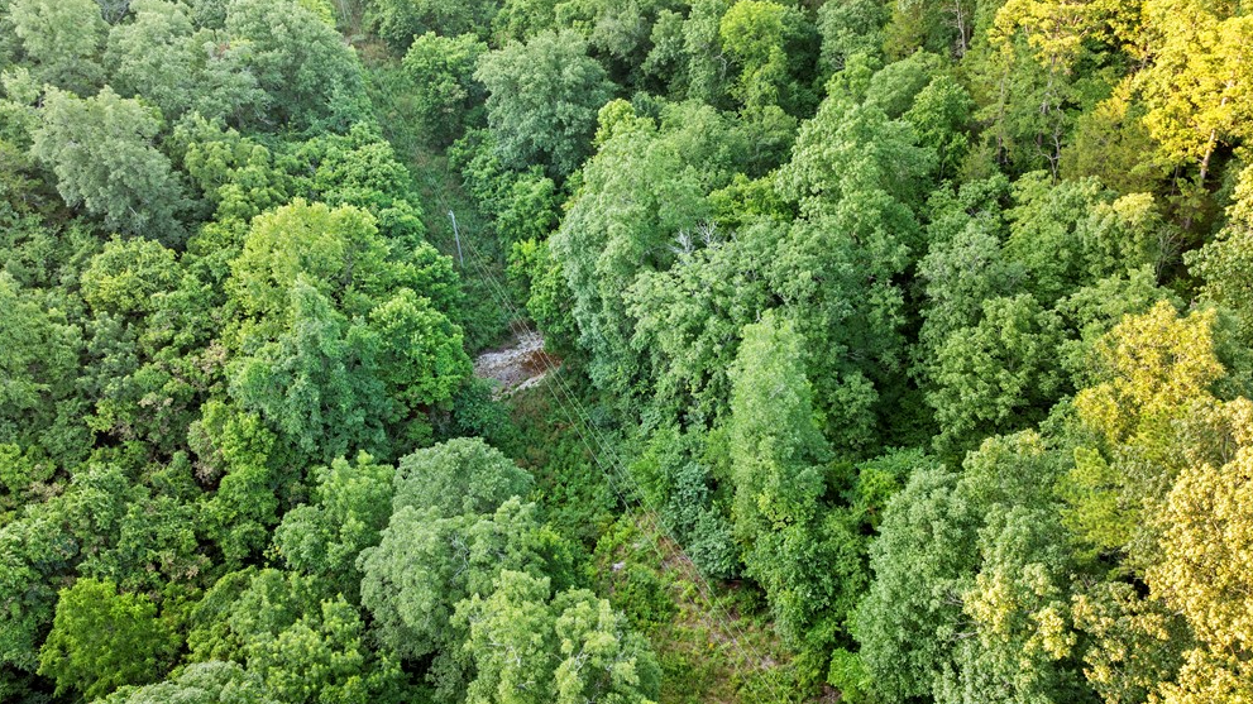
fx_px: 897
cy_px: 377
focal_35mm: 27
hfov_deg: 69.9
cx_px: 635
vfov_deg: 42.8
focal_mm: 12.29
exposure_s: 1/50
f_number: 2.8
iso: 100
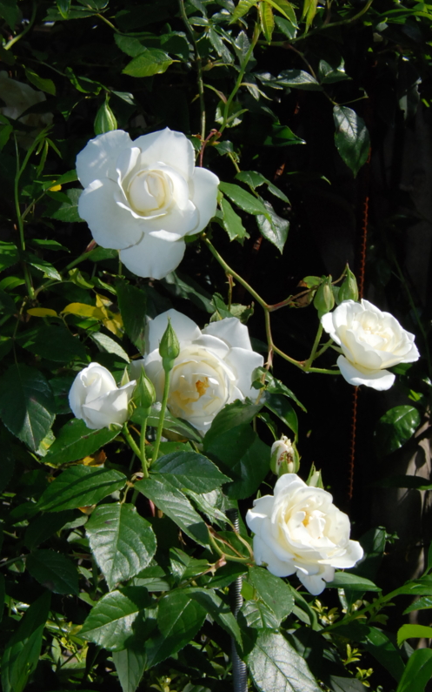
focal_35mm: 77
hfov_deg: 16.9
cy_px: 345
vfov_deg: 26.8
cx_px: 216
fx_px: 1450
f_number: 29
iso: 800
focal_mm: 50
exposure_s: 1/200
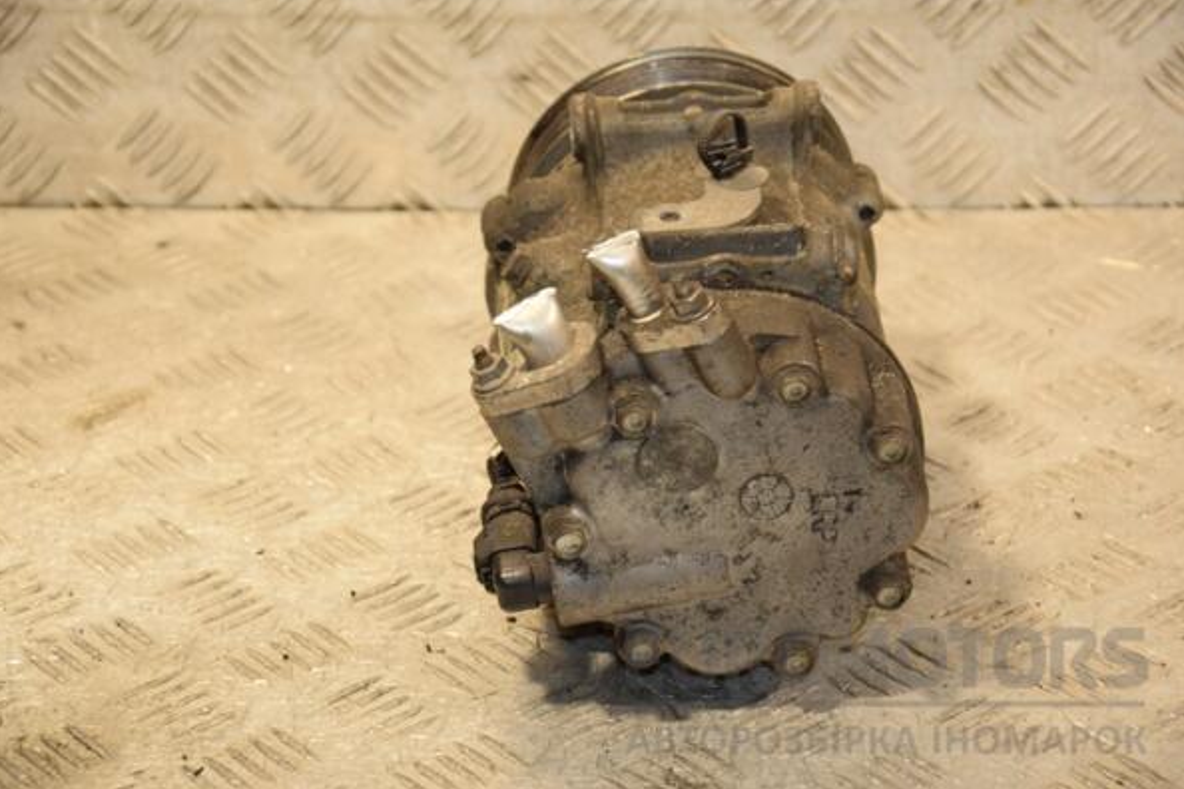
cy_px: 393
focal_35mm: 106
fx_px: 3486
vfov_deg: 12.9
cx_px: 588
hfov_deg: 19.3
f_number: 5.3
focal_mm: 70
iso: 800
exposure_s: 1/200
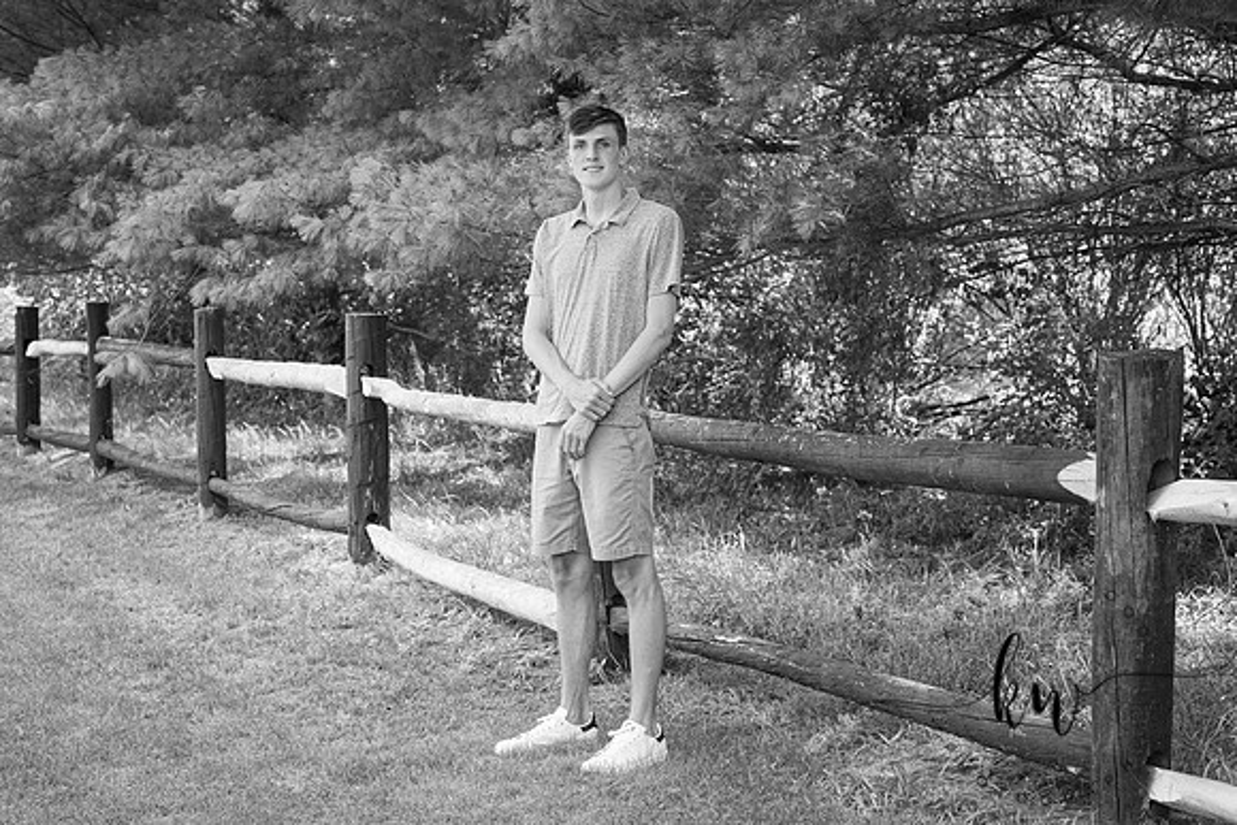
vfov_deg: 19.5
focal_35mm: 70
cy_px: 412
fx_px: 2406
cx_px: 618
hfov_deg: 28.8
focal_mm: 70
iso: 500
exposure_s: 1/200
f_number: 6.3
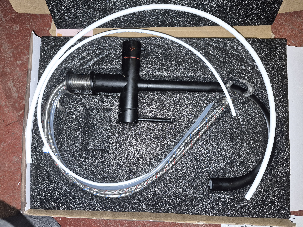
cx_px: 152
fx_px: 201
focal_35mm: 23
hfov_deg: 73.9
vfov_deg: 58.9
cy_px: 114
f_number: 1.8
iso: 100
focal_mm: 5.4
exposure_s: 1/40
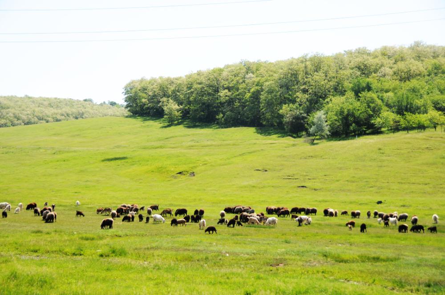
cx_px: 222
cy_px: 148
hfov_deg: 31.9
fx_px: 778
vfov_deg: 21.5
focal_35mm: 63
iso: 320
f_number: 5
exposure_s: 1/1250
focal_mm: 42
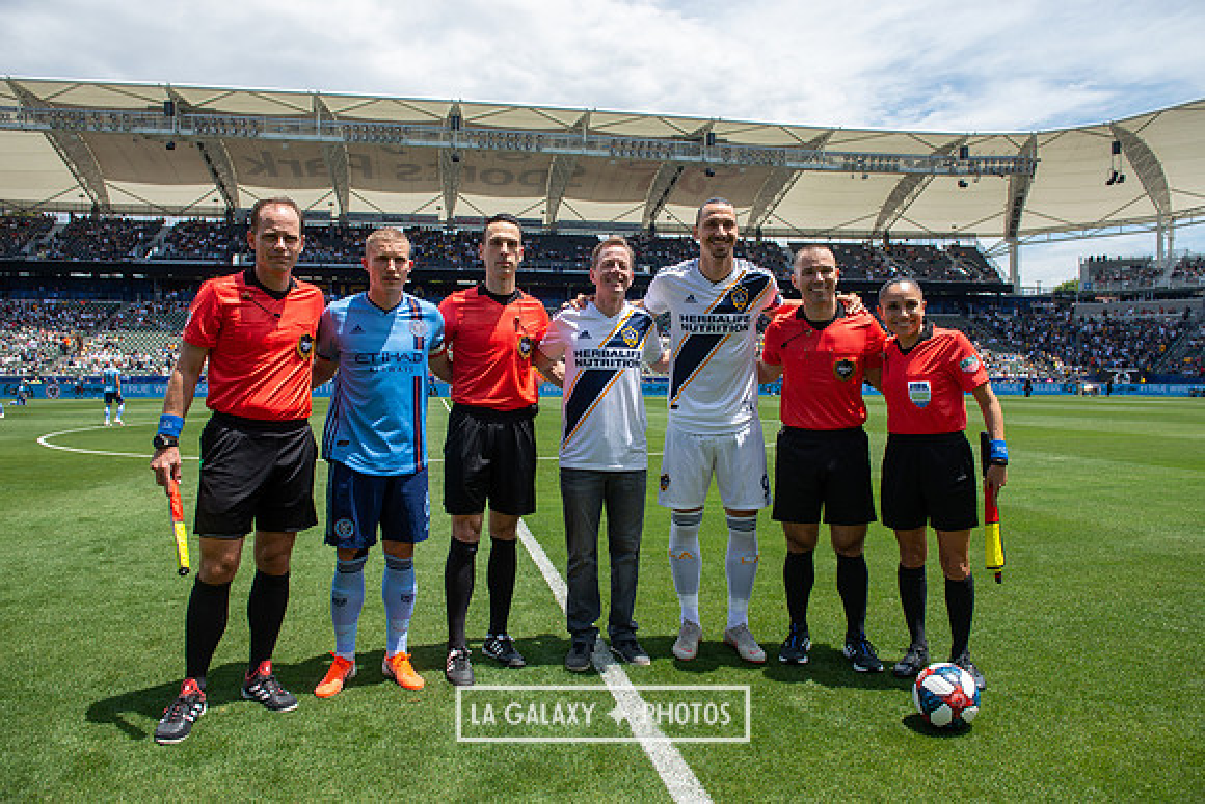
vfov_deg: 53.2
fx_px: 803
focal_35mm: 24
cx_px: 602
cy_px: 402
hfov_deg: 73.7
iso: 200
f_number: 5.6
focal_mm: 24
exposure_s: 1/1000
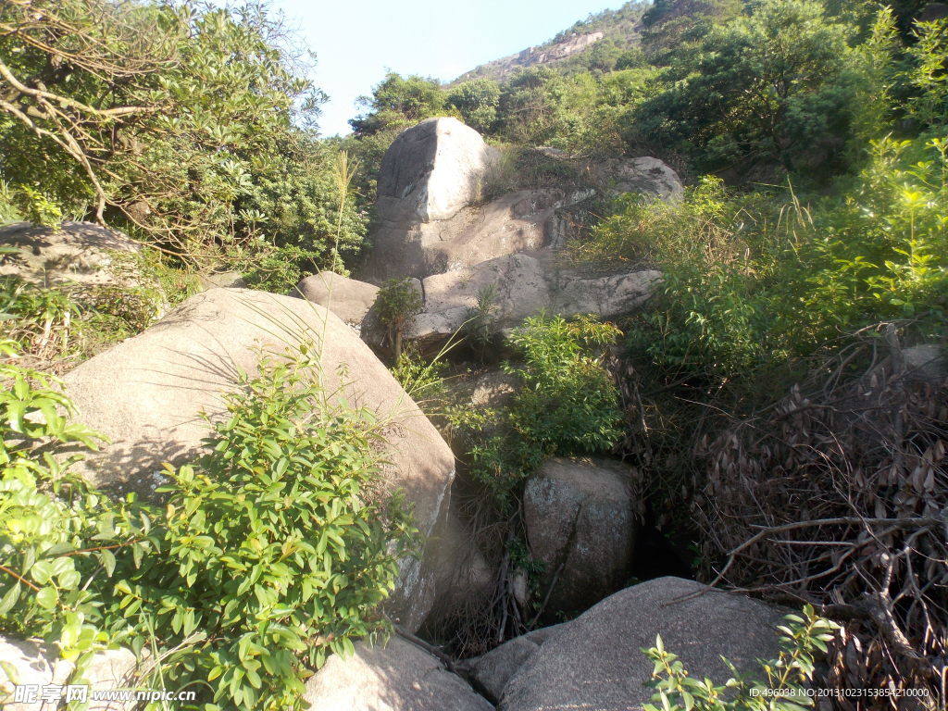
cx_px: 474
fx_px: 630
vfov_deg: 58.9
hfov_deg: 73.9
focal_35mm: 23
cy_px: 356
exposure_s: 1/200
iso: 80
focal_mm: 4
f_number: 3.1
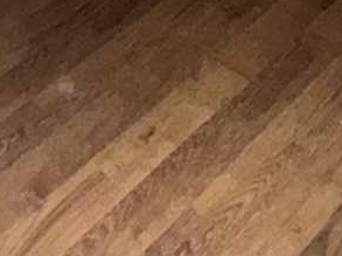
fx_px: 967
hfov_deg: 20.0
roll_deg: -0.2
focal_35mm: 98
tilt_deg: -1.4
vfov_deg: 9.5
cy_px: -622
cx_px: 197
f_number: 2.2
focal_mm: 2.22
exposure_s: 1/60
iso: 250
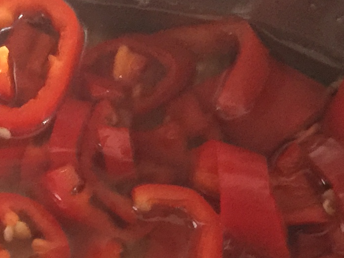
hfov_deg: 14.4
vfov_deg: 10.4
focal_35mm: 135
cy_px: 440
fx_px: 1342
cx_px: -7
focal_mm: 4.15
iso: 125
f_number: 2.2
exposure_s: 1/8
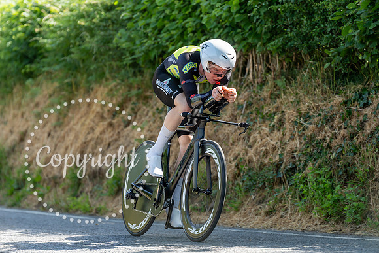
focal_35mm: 200
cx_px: 190
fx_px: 2106
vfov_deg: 6.9
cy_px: 126
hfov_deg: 10.3
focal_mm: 200
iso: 640
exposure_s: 1/1000
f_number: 3.5
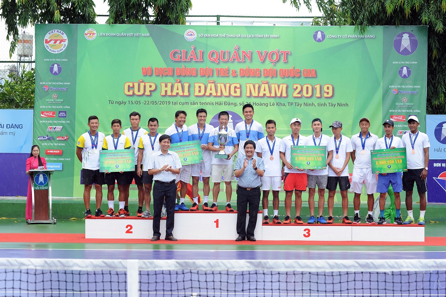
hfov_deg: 22.2
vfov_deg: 14.8
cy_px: 148
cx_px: 223
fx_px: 1139
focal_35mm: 92
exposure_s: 1/250
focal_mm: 92
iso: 500
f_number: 8
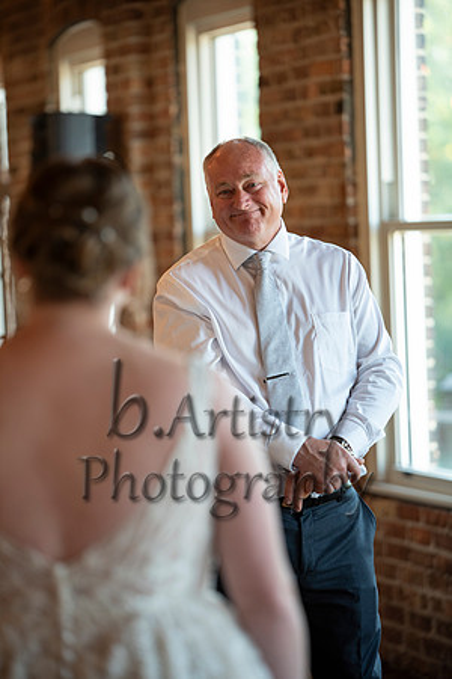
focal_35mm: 145
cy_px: 340
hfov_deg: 9.5
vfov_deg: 14.2
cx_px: 226
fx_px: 2731
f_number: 2.8
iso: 640
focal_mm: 145
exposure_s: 1/200
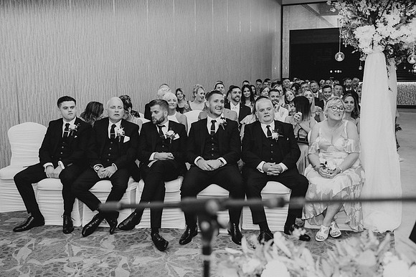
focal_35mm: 35
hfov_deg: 54.4
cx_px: 208
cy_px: 138
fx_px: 405
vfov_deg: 37.9
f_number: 3.2
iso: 1250
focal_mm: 35
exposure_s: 1/250
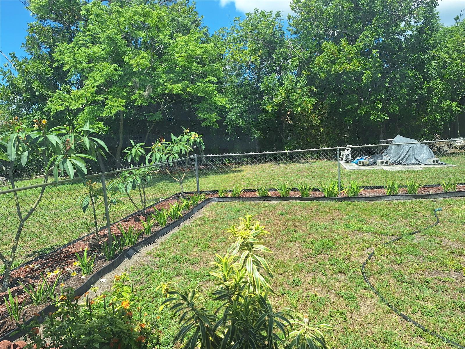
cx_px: 232
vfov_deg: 58.9
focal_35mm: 23
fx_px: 309
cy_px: 174
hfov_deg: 73.9
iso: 40
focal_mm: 5.54
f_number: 1.8
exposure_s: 1/1300
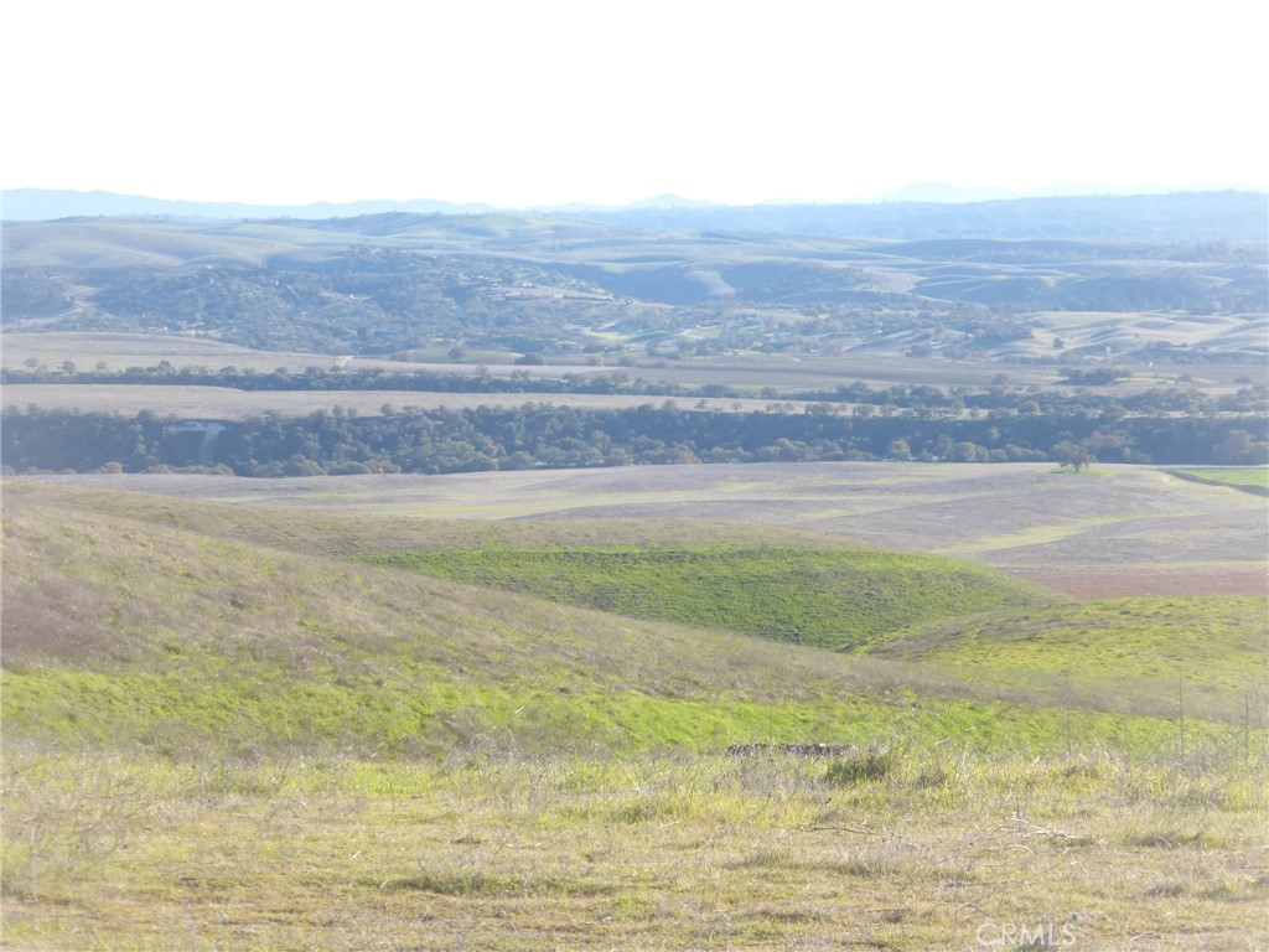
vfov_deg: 11.5
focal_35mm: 129
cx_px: 634
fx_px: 4729
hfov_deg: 15.3
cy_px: 476
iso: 100
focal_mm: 23.1
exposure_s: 1/200
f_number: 5.4
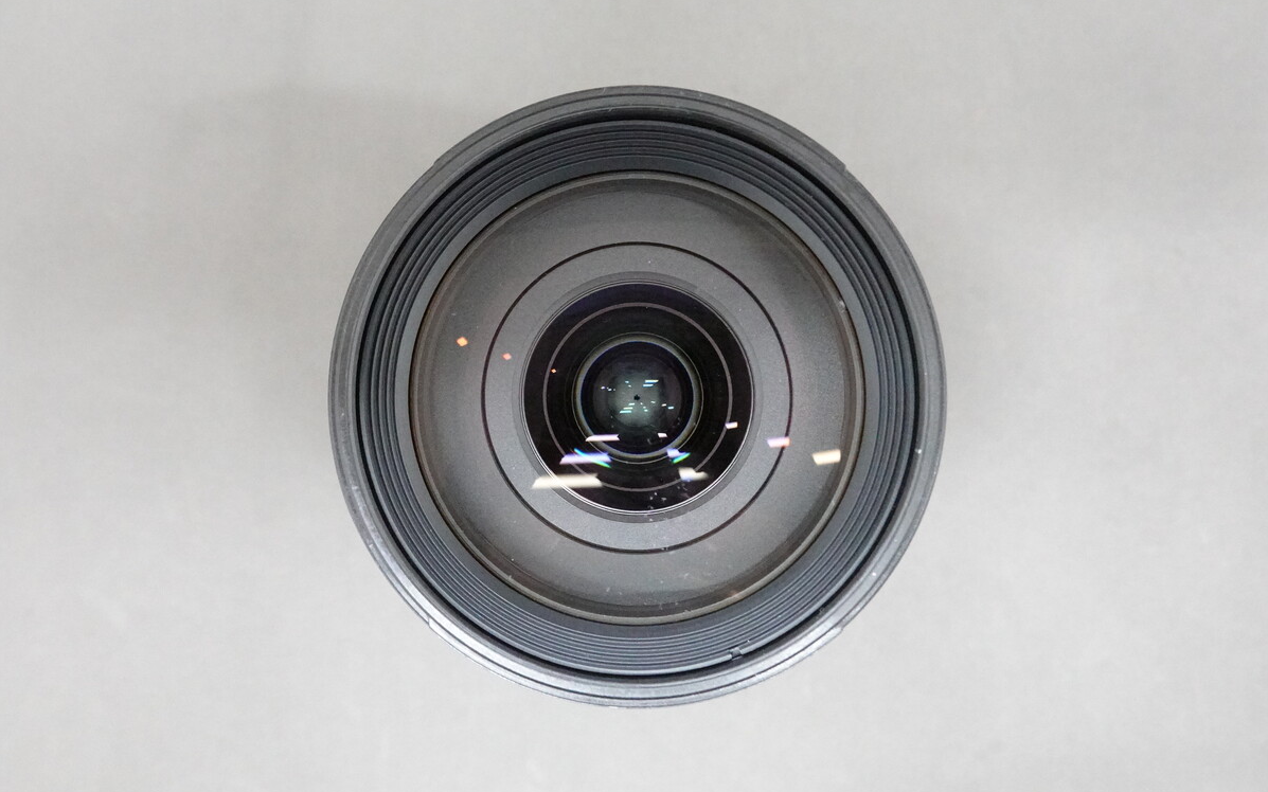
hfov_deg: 42.6
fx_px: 1624
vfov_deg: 27.4
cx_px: 633
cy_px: 392
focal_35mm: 47
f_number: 5.6
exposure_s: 1/50
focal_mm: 16.86
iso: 5000
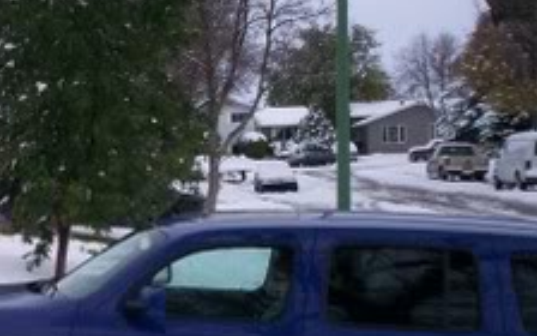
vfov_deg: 12.0
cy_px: 254
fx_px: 1595
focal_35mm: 109
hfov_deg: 18.3
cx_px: -65
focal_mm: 6
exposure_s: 1/892
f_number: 4.5
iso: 100
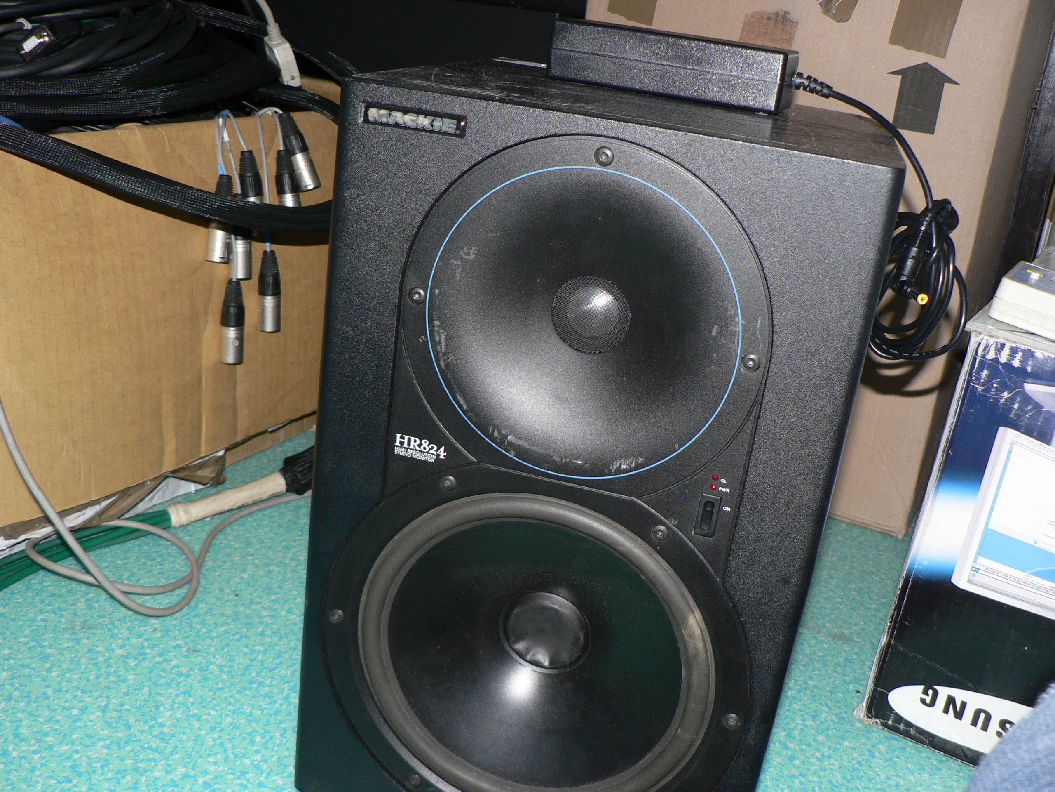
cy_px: 396
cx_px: 528
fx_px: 1097
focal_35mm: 36
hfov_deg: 51.4
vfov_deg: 39.7
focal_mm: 6
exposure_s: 1/60
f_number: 2.8
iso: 100
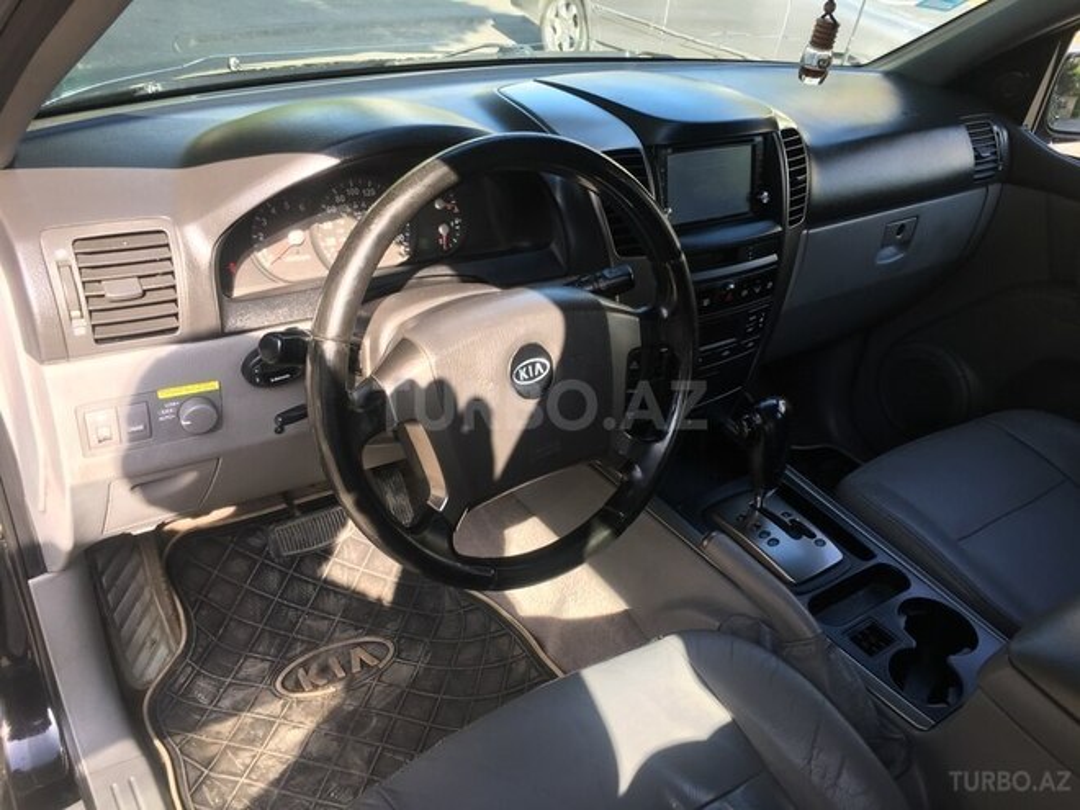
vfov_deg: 48.2
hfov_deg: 61.7
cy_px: 405
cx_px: 540
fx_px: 905
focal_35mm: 29
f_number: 2.2
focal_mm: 4.15
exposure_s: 1/126
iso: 25
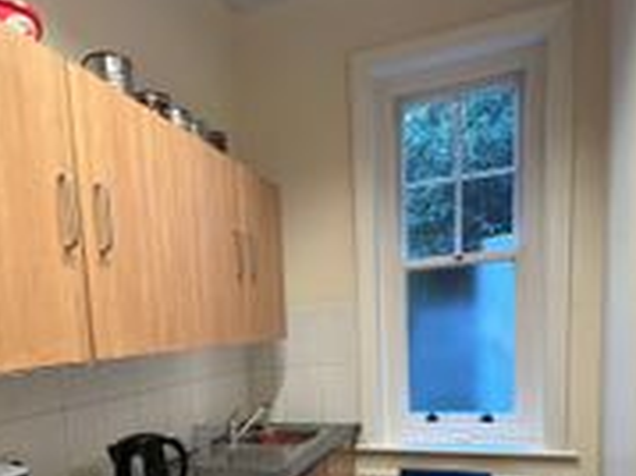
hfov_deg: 60.7
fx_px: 532
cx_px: 231
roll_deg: +4.6
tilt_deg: -7.7
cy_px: 409
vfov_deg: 44.7
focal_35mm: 29
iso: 400
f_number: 1.8
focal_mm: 1.57
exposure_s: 1/50
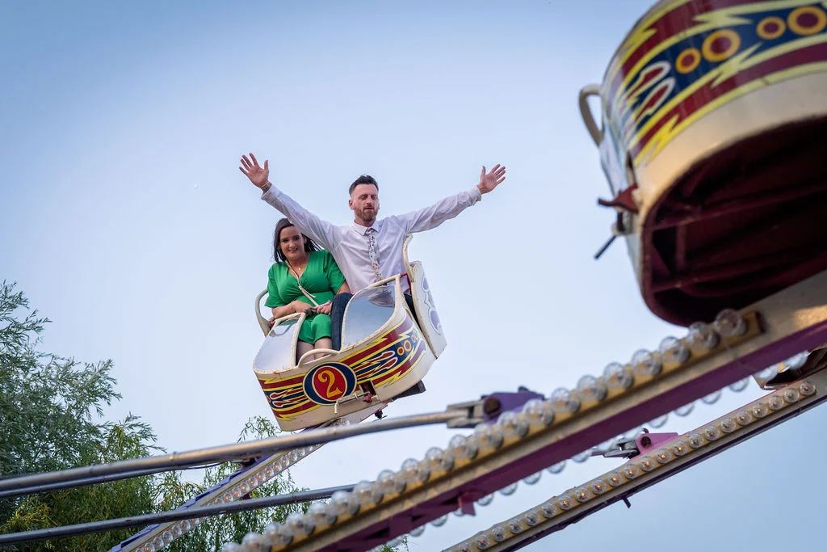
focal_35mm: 98
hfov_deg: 20.9
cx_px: 299
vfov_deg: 14.0
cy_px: 371
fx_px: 2240
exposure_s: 1/800
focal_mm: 65
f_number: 4.5
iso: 200
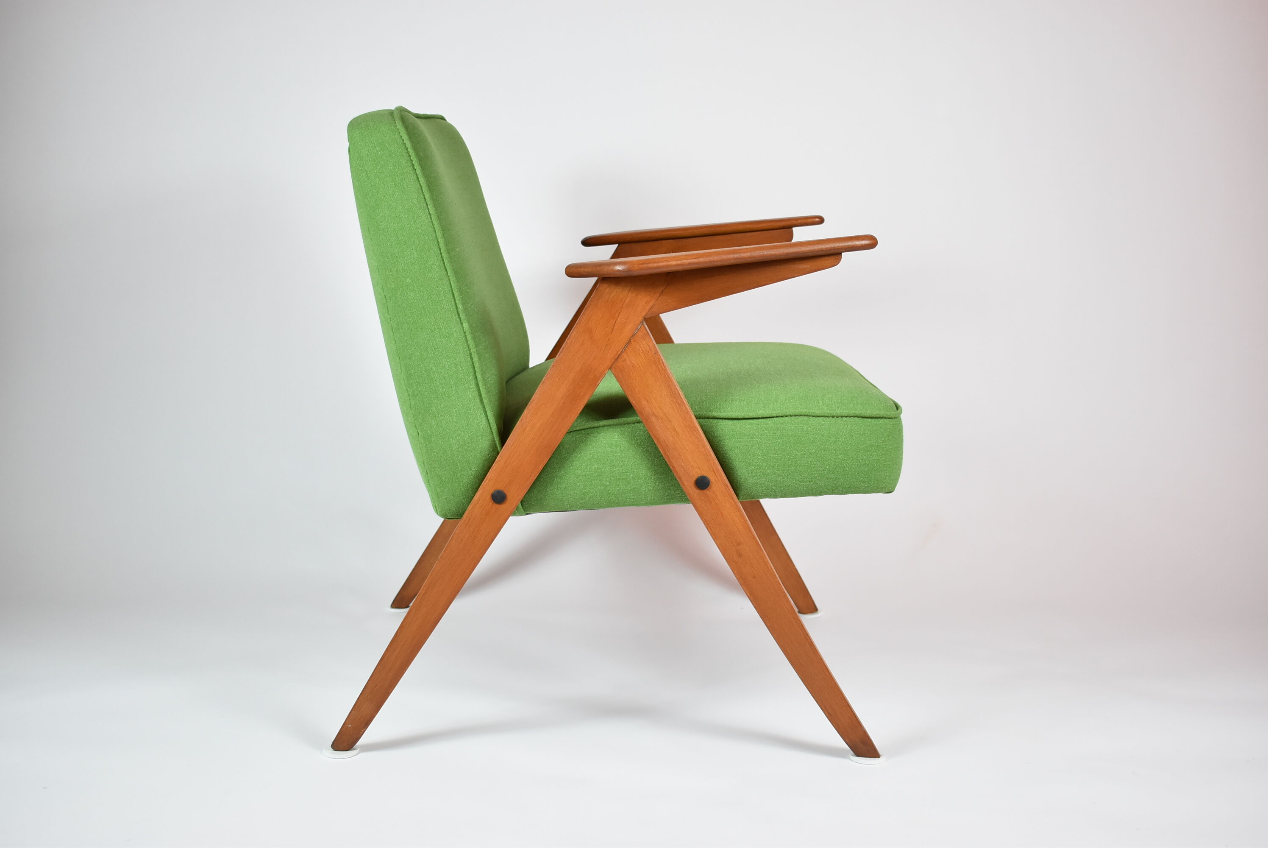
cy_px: 424
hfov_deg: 43.6
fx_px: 1586
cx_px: 634
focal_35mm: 45
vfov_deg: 29.9
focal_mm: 30
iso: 800
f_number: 4.2
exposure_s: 1/125
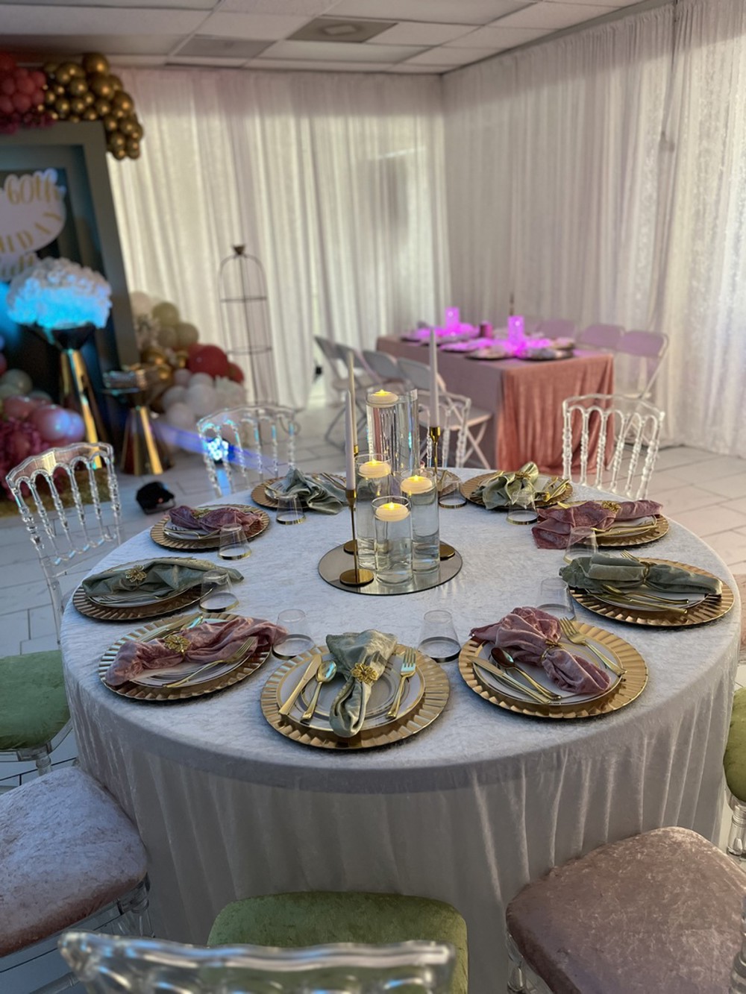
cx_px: 373
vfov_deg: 67.3
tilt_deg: -19.6
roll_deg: +2.4
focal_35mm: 26
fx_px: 747
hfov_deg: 53.1
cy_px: 497
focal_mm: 5.1
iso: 250
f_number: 1.6
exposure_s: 1/60
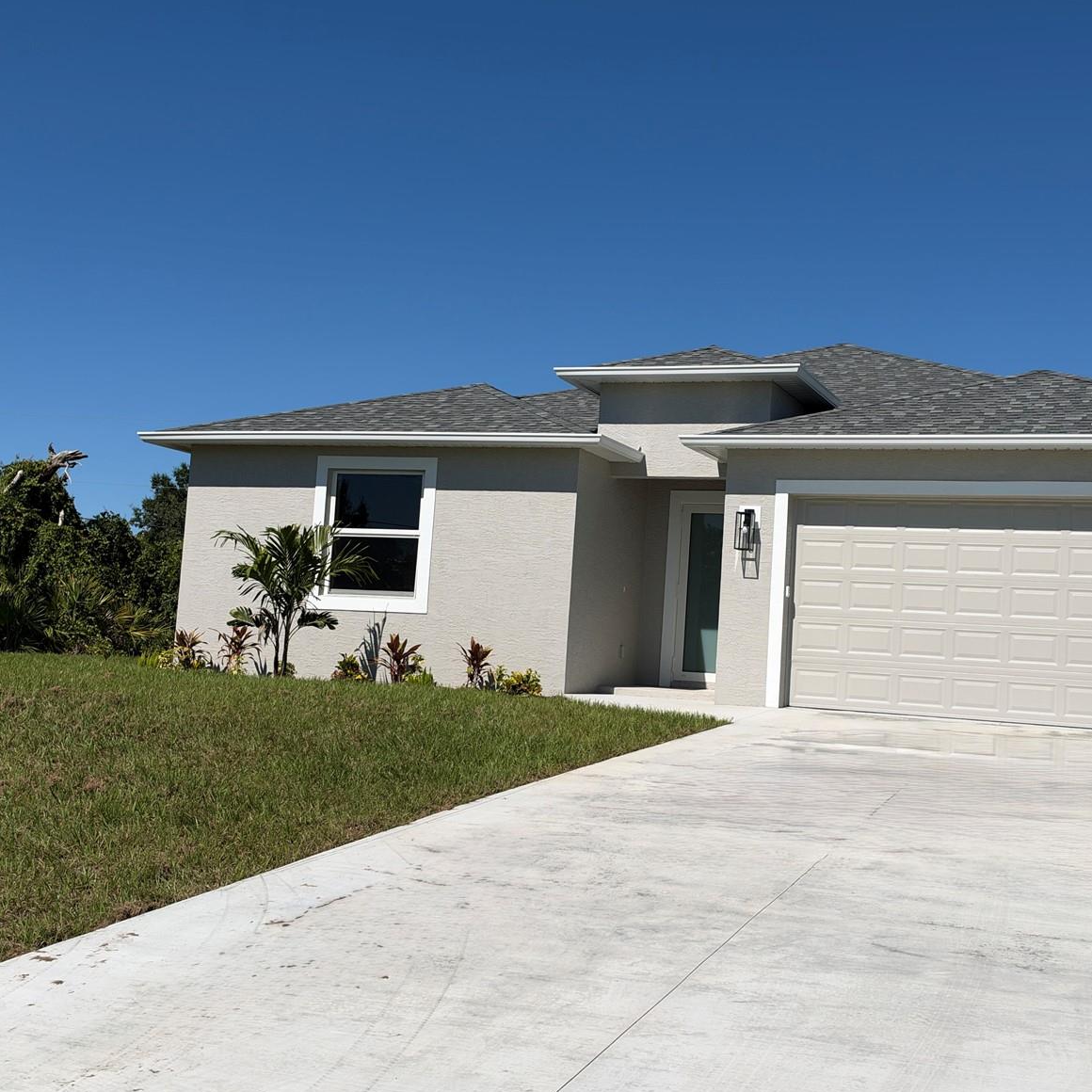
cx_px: 692
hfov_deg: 42.5
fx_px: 1392
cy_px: 547
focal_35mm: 39
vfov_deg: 42.8
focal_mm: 6.93
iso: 64
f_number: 1.8
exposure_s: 1/9901
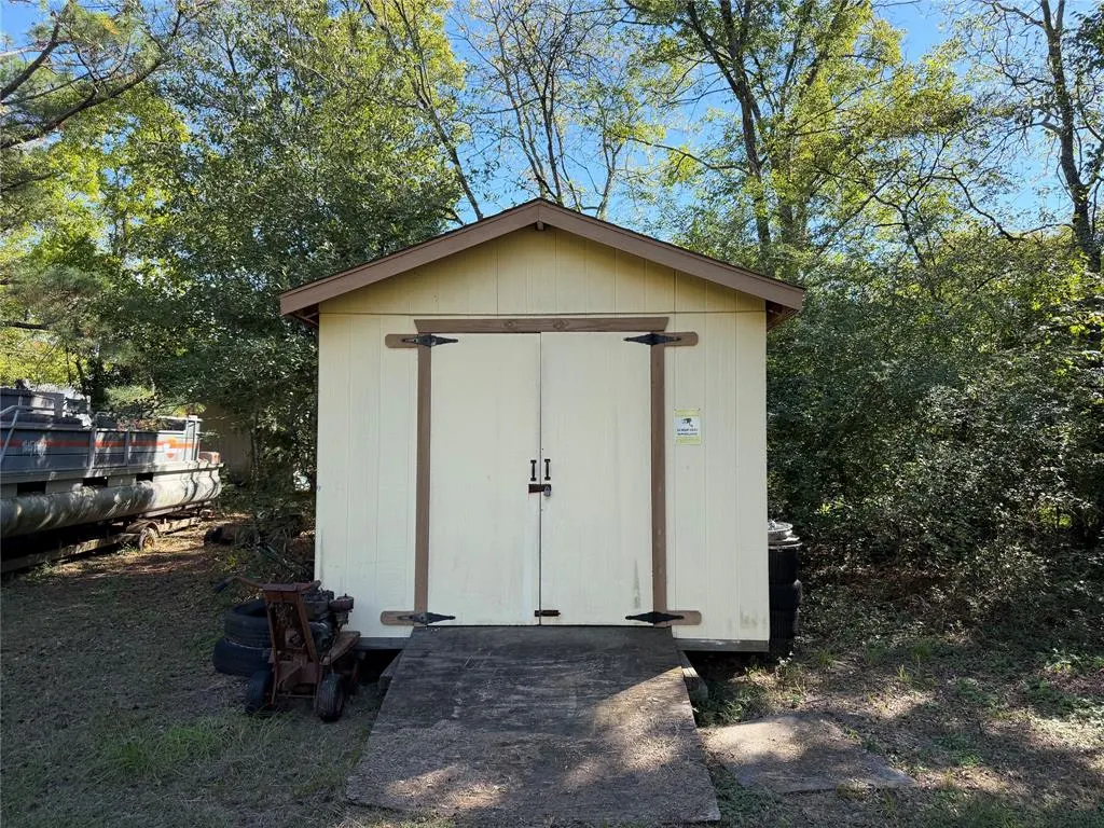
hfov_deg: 71.6
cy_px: 414
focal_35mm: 24
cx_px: 552
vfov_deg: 56.8
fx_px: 765
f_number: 1.78
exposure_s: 1/1271
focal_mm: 6.76
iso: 100
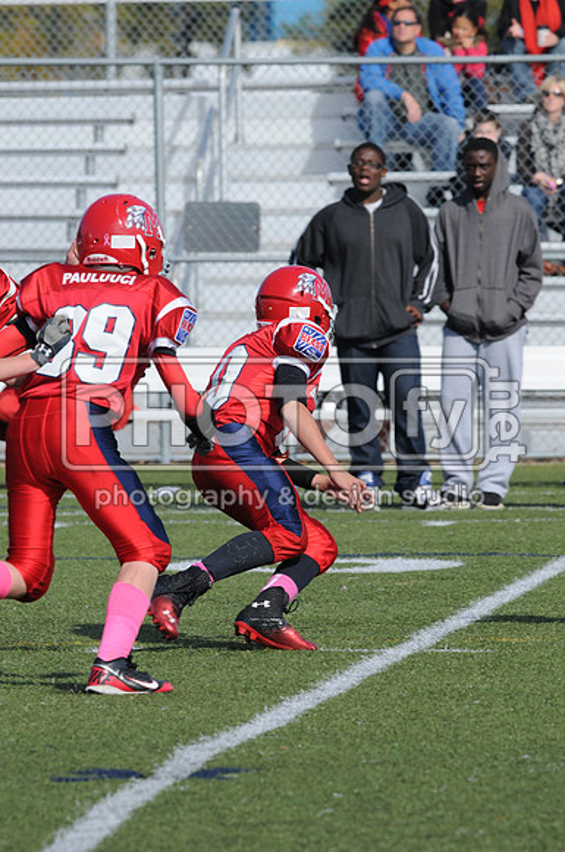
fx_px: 10625
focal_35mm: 450
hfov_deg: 3.0
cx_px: 282
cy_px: 426
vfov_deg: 4.6
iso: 200
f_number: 9
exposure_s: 1/500
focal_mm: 300
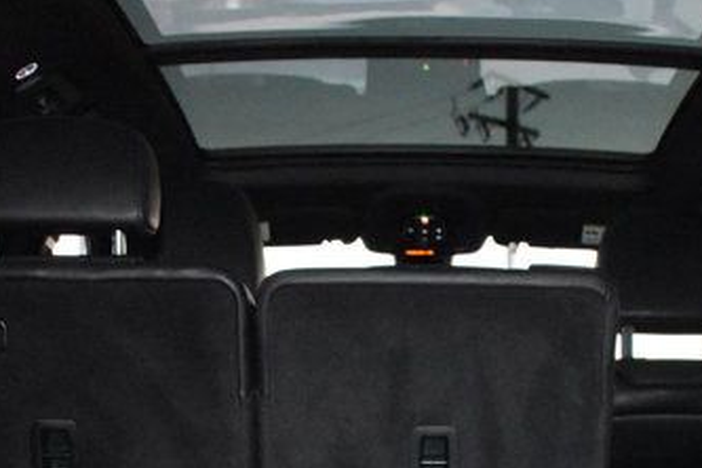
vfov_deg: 15.9
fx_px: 1618
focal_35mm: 83
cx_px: 430
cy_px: 548
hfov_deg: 24.4
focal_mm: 18
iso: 6400
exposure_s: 1/60
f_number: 3.5
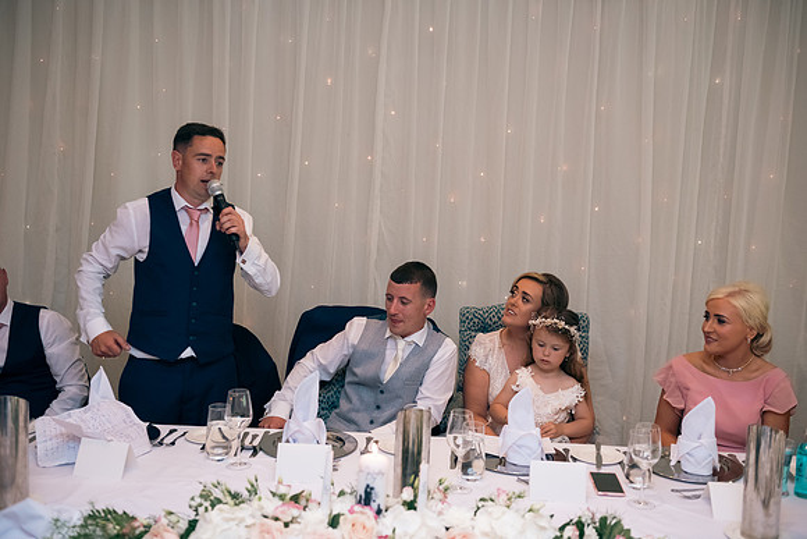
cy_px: 270
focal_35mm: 44
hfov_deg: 44.5
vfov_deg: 30.5
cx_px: 404
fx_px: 987
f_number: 3.5
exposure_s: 1/160
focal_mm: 44
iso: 800
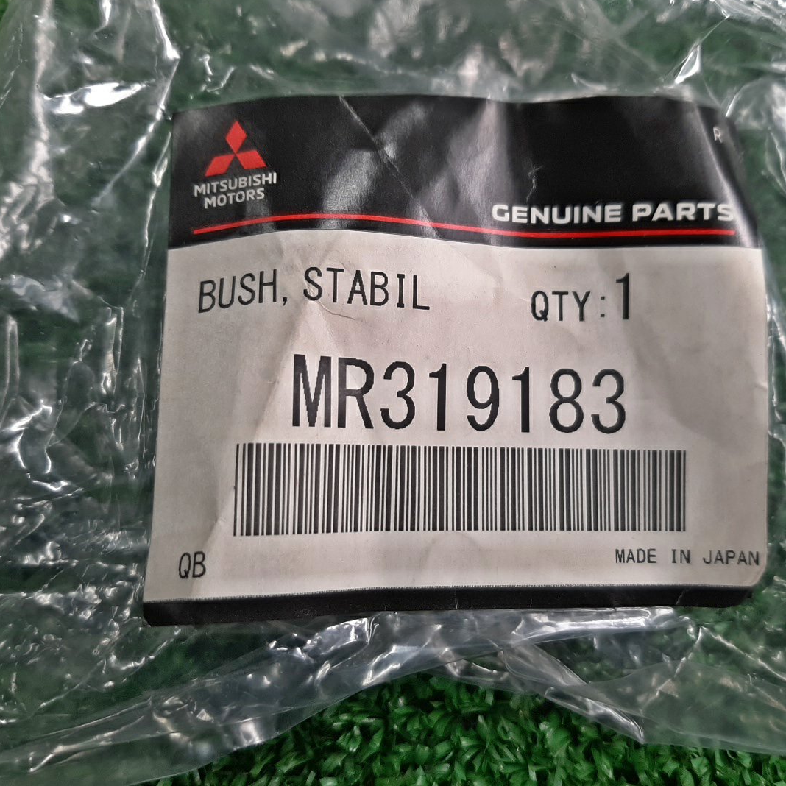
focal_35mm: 31
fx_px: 796
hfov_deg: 52.4
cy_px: 389
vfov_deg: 52.5
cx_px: 433
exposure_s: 1/100
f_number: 1.7
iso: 68
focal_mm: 3.93
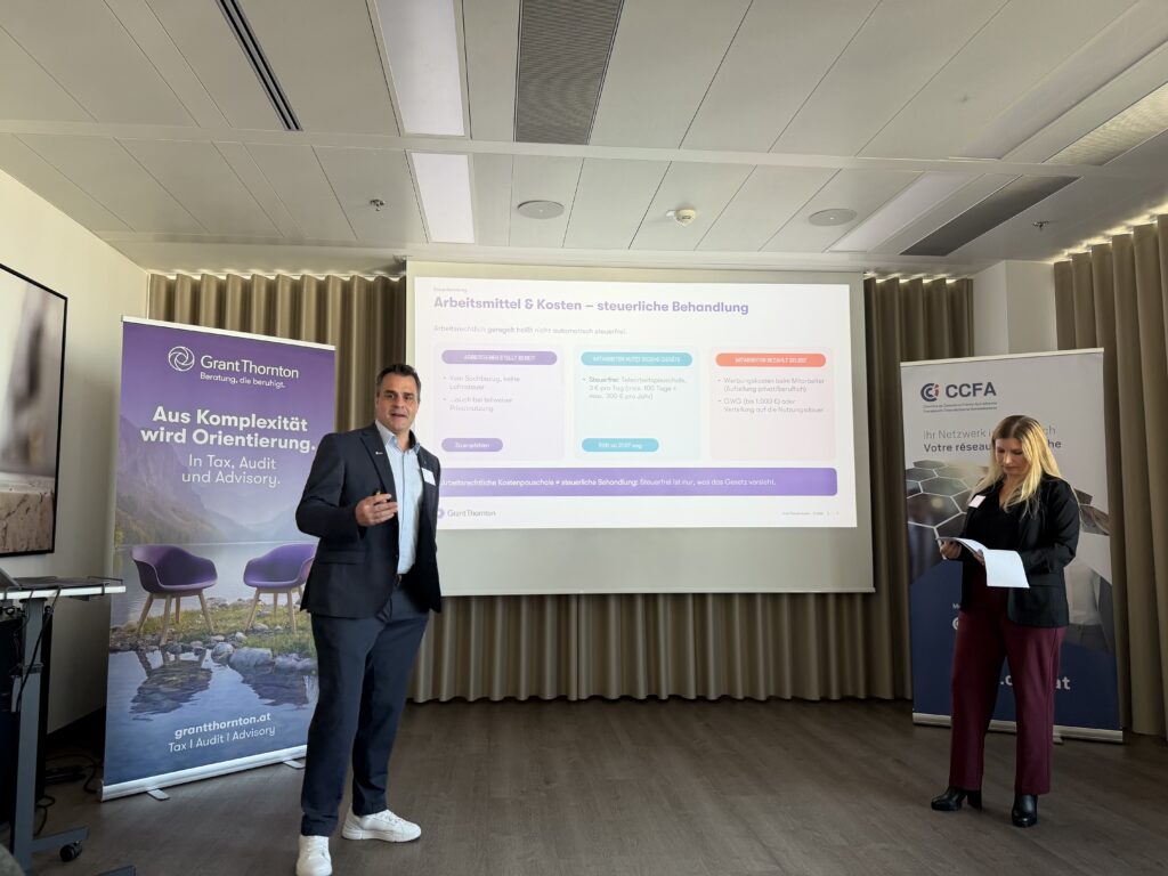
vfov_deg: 56.8
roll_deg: +0.1
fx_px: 810
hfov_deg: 71.6
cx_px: 584
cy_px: 438
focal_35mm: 24
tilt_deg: +4.4
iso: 125
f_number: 1.78
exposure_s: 1/121
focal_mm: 6.76
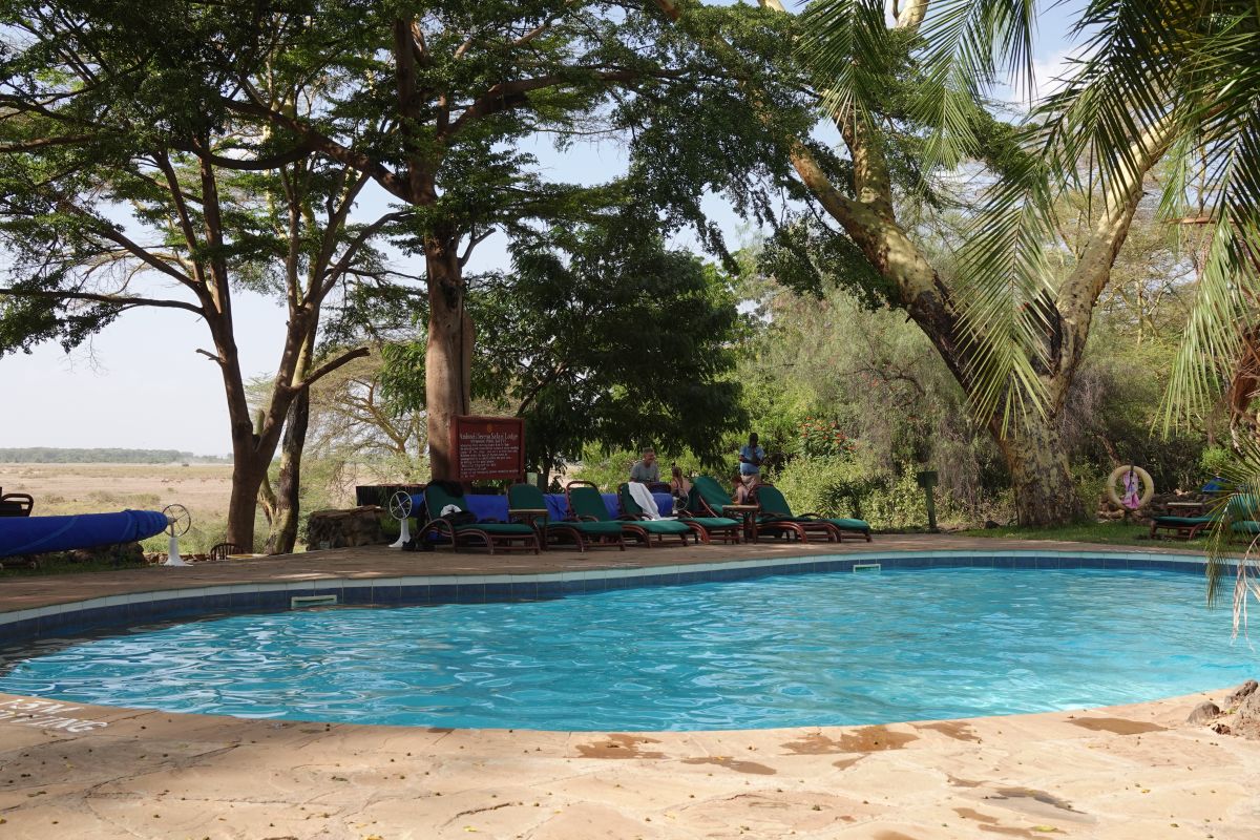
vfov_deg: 31.2
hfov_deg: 45.4
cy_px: 420
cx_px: 630
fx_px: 1505
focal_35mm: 43
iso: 100
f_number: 4
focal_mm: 15.73
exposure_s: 1/400
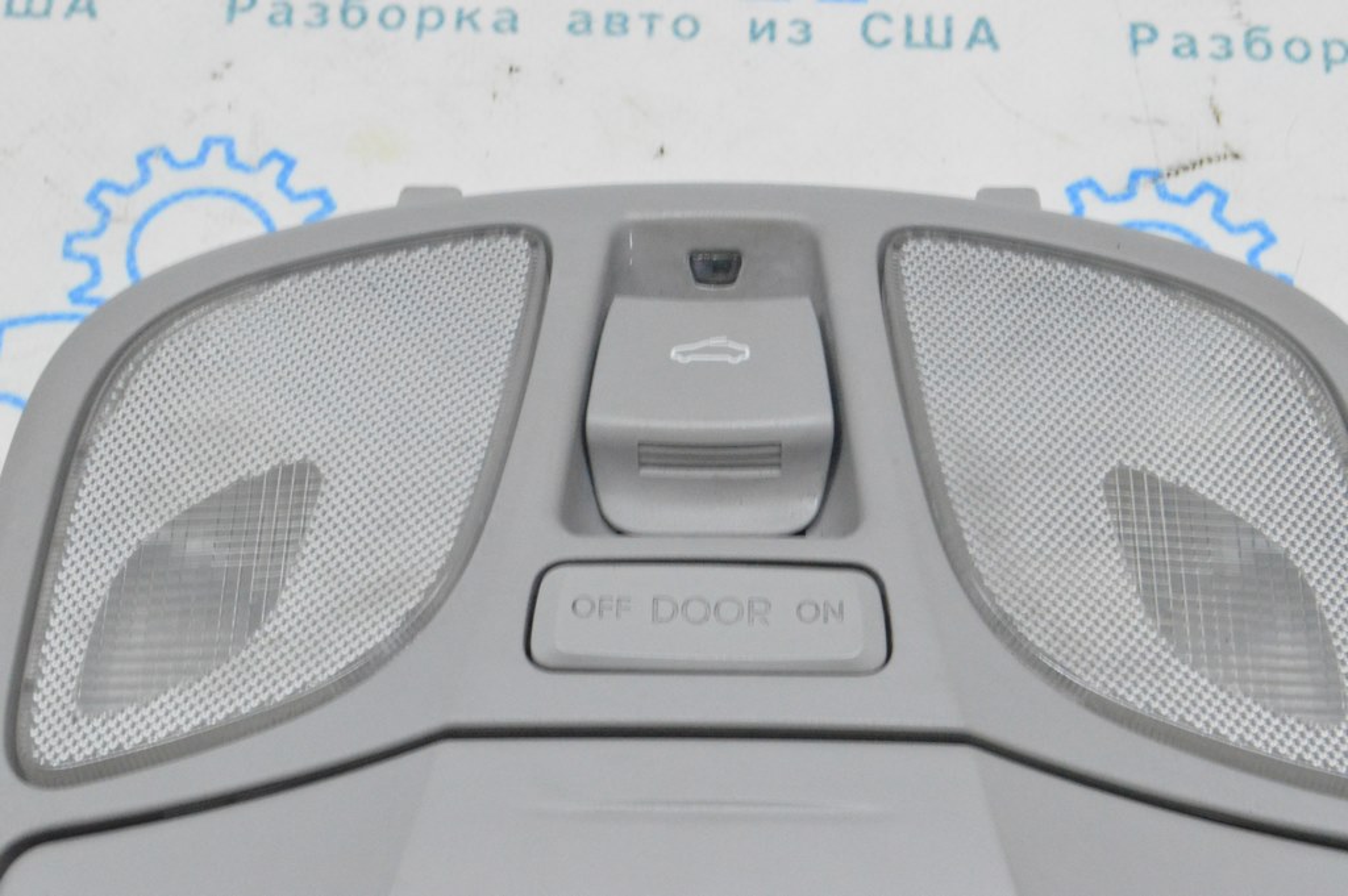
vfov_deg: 16.5
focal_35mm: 82
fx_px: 3087
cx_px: 674
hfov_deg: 24.6
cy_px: 448
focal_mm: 55
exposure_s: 1/15
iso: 6400
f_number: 20
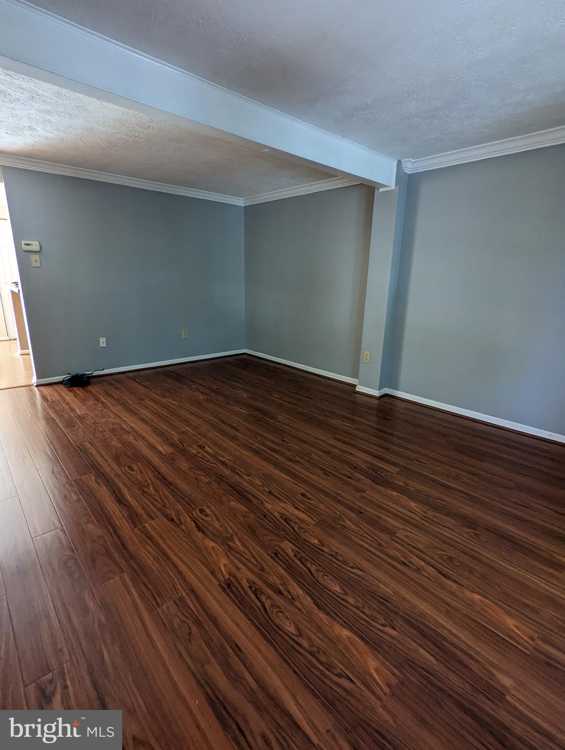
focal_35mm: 16
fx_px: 347
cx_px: 282
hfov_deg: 78.2
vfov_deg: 94.4
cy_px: 375
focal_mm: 2.35
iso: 345
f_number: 2.2
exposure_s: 1/60
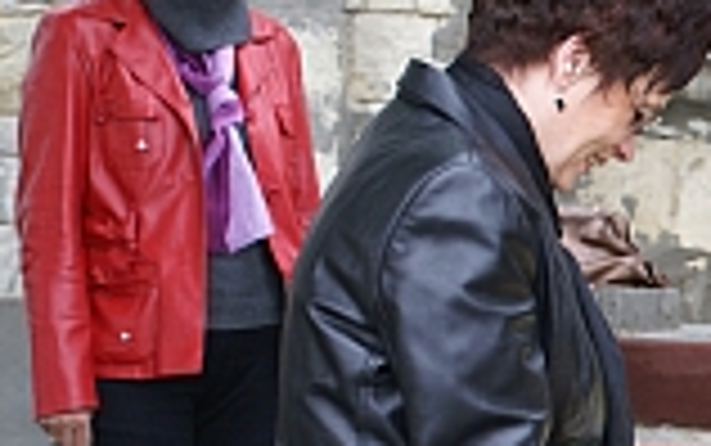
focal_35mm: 194
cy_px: 502
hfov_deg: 10.5
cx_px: 994
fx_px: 3762
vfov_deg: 6.7
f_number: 5.6
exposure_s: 1/80
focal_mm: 40
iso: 200
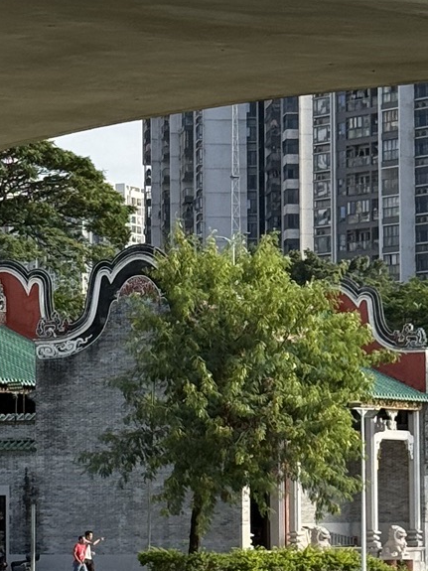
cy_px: 338
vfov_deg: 11.8
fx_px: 2754
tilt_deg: +3.7
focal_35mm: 167
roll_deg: +0.2
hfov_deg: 8.9
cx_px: 100
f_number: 1.78
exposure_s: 1/2415
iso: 80
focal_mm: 6.76
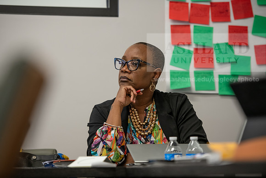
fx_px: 998
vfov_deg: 10.2
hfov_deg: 15.2
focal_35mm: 135
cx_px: 133
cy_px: 89
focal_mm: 135
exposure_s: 1/200
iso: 1000
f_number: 2.8
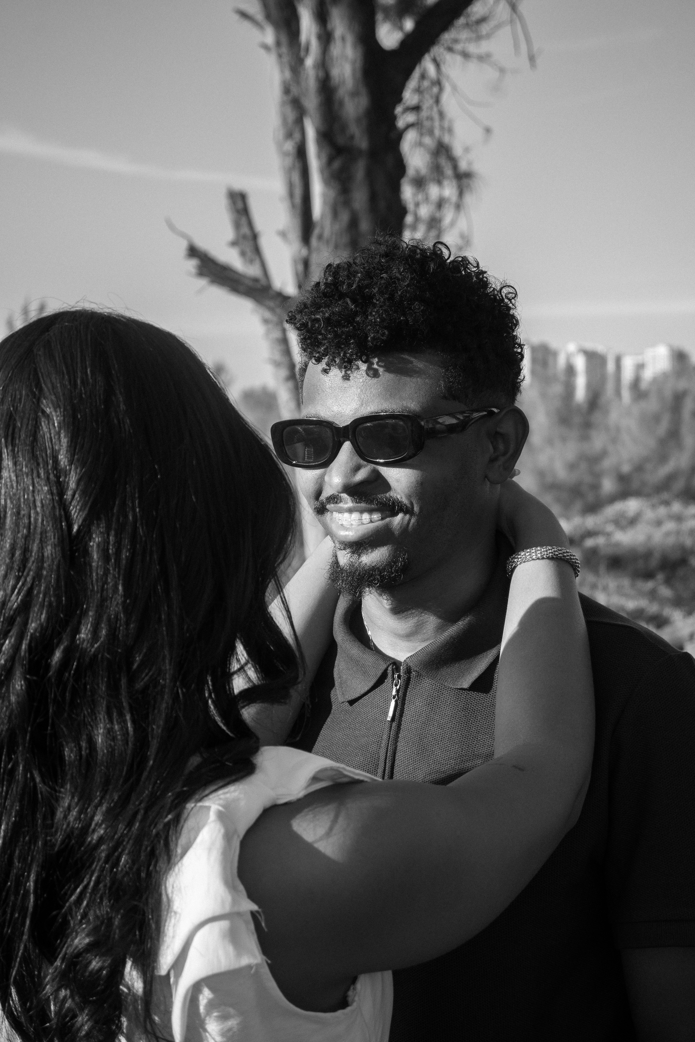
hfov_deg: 18.2
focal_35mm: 75
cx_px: 348
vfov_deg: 27.0
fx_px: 2172
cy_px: 521
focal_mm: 50
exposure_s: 1/320
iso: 320
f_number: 6.3
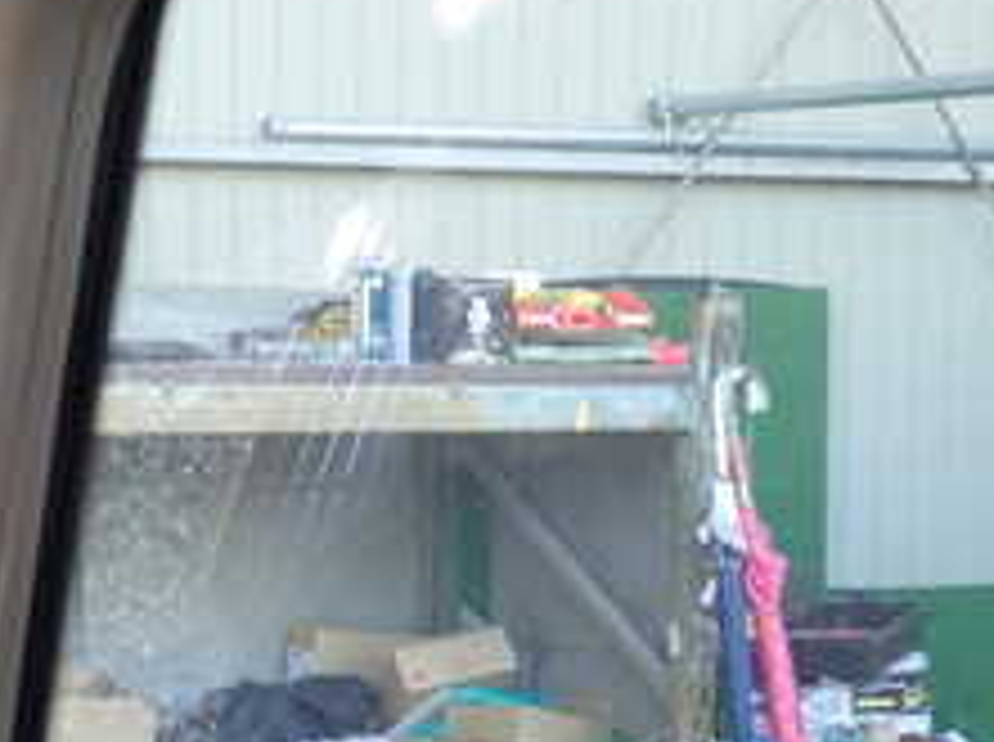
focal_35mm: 68
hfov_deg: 27.7
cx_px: 126
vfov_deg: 21.3
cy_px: 585
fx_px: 1949
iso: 200
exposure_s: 1/30
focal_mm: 4.5
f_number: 2
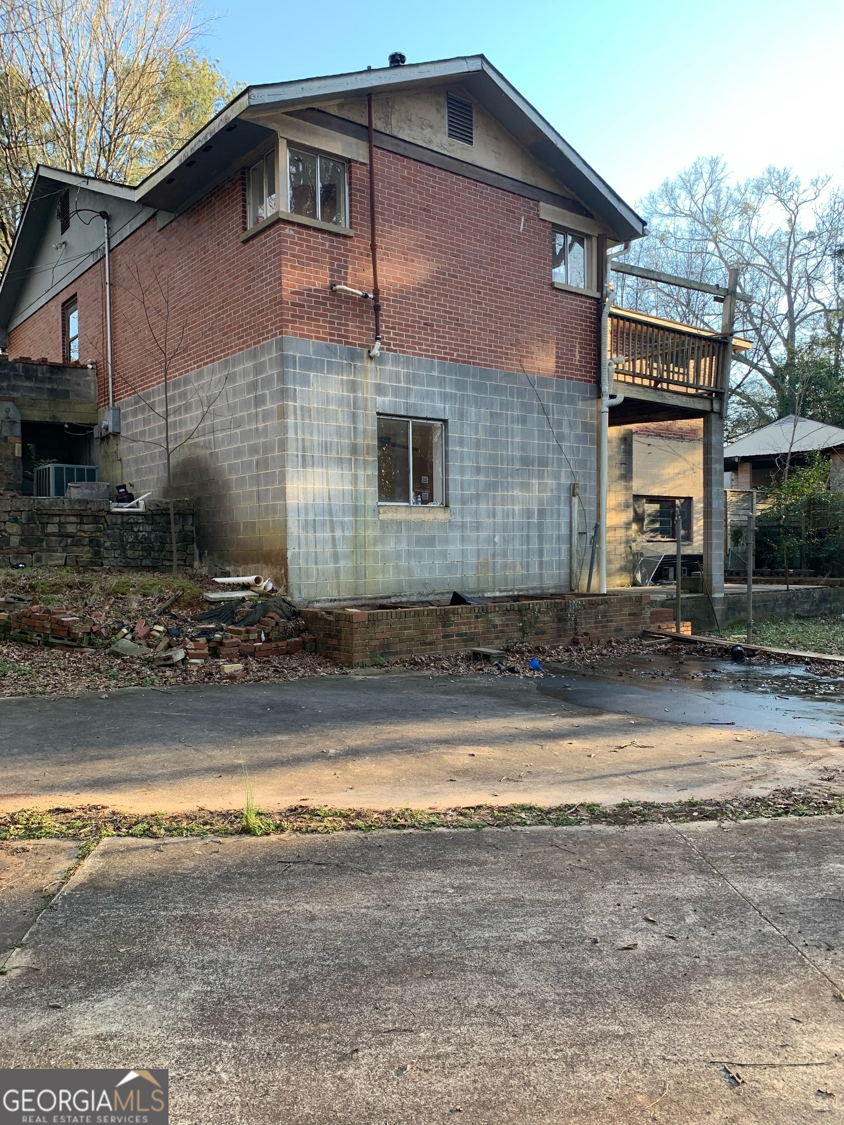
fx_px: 845
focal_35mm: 26
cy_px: 562
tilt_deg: +1.3
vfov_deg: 67.3
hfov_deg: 53.1
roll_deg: +0.2
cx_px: 422
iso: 32
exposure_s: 1/122
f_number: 1.8
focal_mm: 4.25
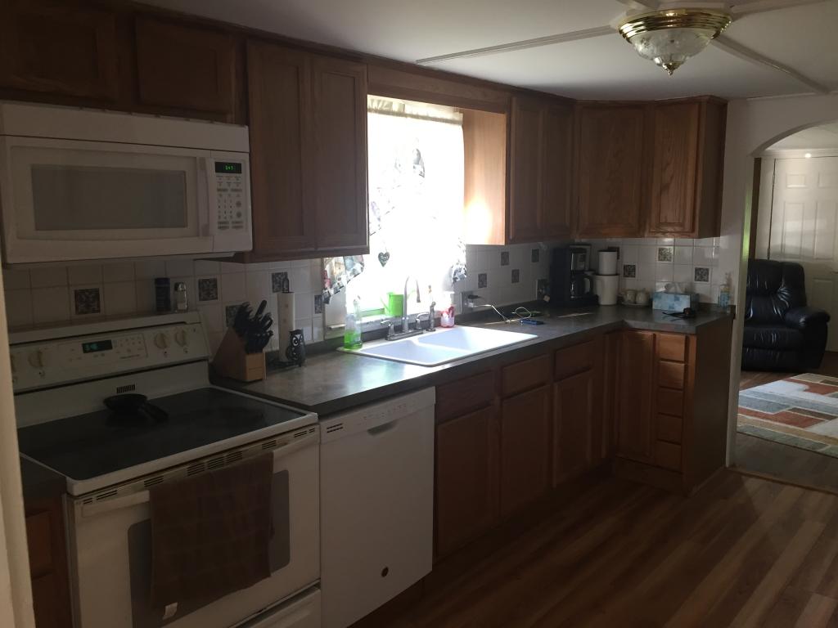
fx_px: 702
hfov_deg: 61.7
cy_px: 314
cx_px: 419
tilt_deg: -7.8
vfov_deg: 48.2
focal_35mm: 29
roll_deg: -0.1
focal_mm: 4.15
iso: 80
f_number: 2.2
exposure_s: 1/30
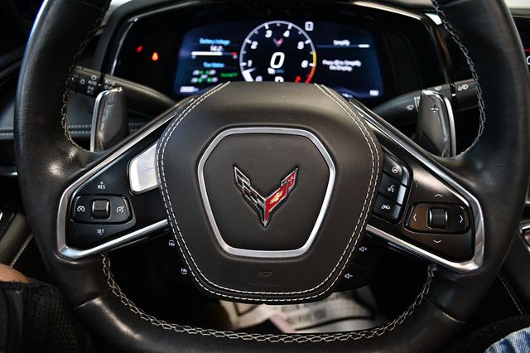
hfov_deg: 67.4
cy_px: 176
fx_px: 397
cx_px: 265
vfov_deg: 47.9
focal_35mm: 27
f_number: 3.5
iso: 3200
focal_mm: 18
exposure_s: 1/100
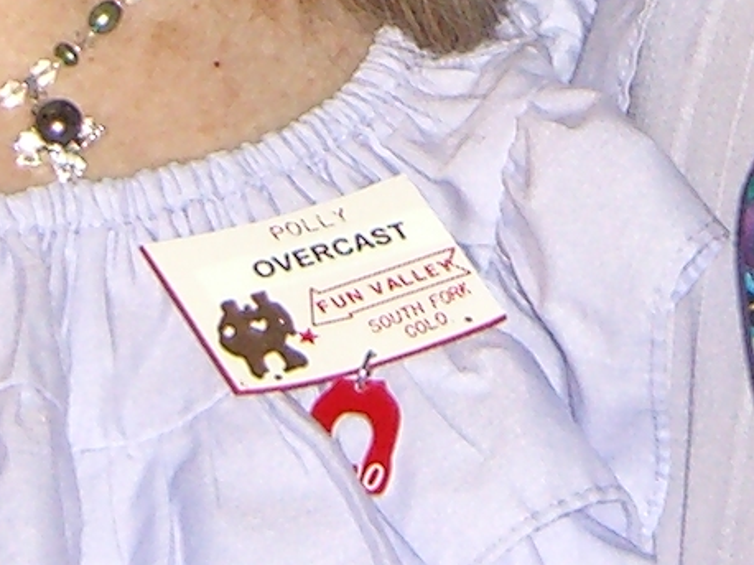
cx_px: 576
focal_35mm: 255
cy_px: -753
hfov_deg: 7.8
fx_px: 5551
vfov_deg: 5.6
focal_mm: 7.9
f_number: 2.8
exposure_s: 1/60
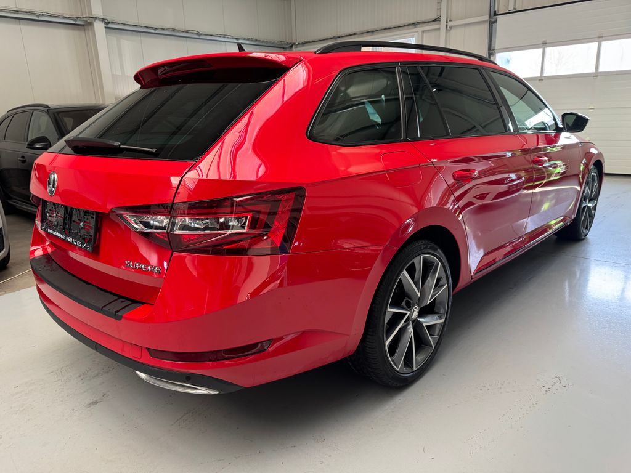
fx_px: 437
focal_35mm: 24
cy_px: 236
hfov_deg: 71.6
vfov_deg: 56.8
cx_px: 316
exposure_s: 1/63
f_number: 1.78
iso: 200
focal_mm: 6.76
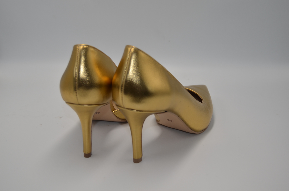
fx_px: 421
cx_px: 144
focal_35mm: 52
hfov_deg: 37.9
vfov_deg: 25.6
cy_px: 96
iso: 100
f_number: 4.5
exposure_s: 1/200
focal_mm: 35
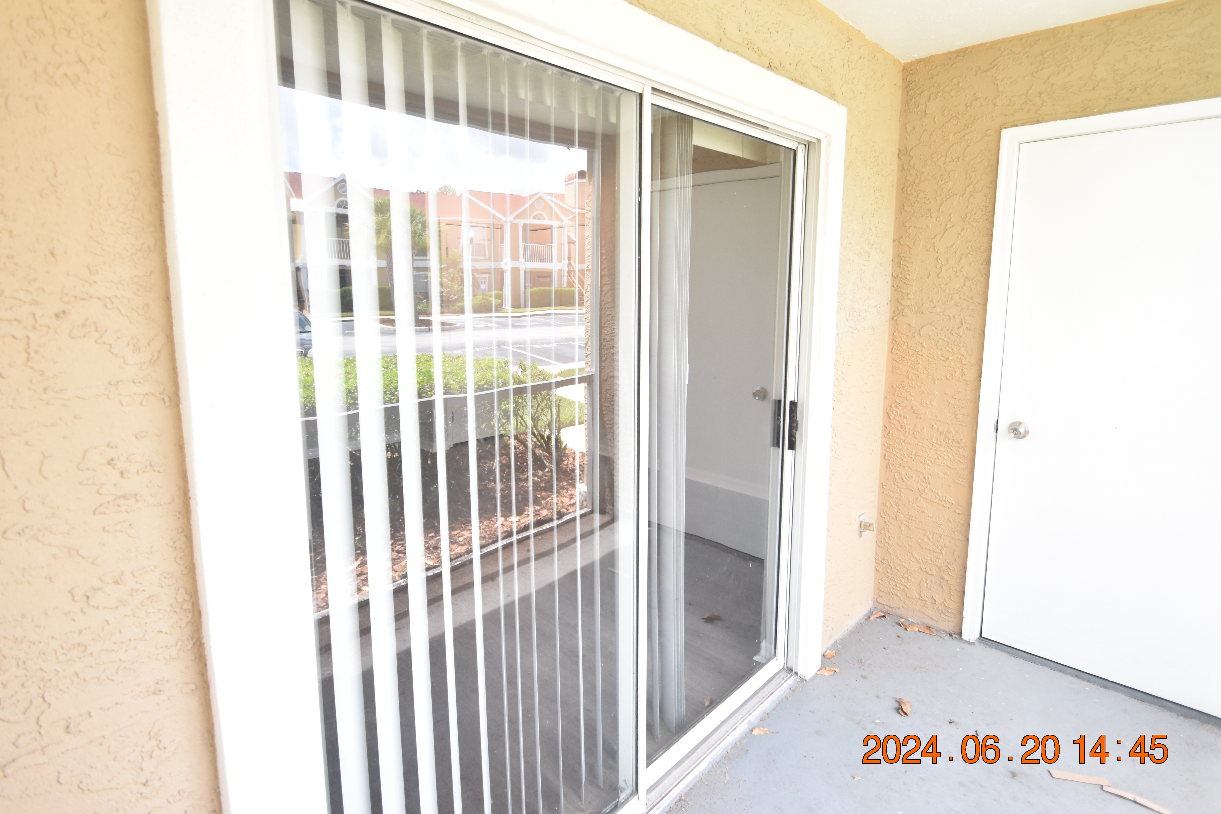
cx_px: 608
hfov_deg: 93.3
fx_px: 577
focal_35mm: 17
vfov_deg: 70.2
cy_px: 358
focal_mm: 10
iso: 400
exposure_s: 1/80
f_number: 4.5
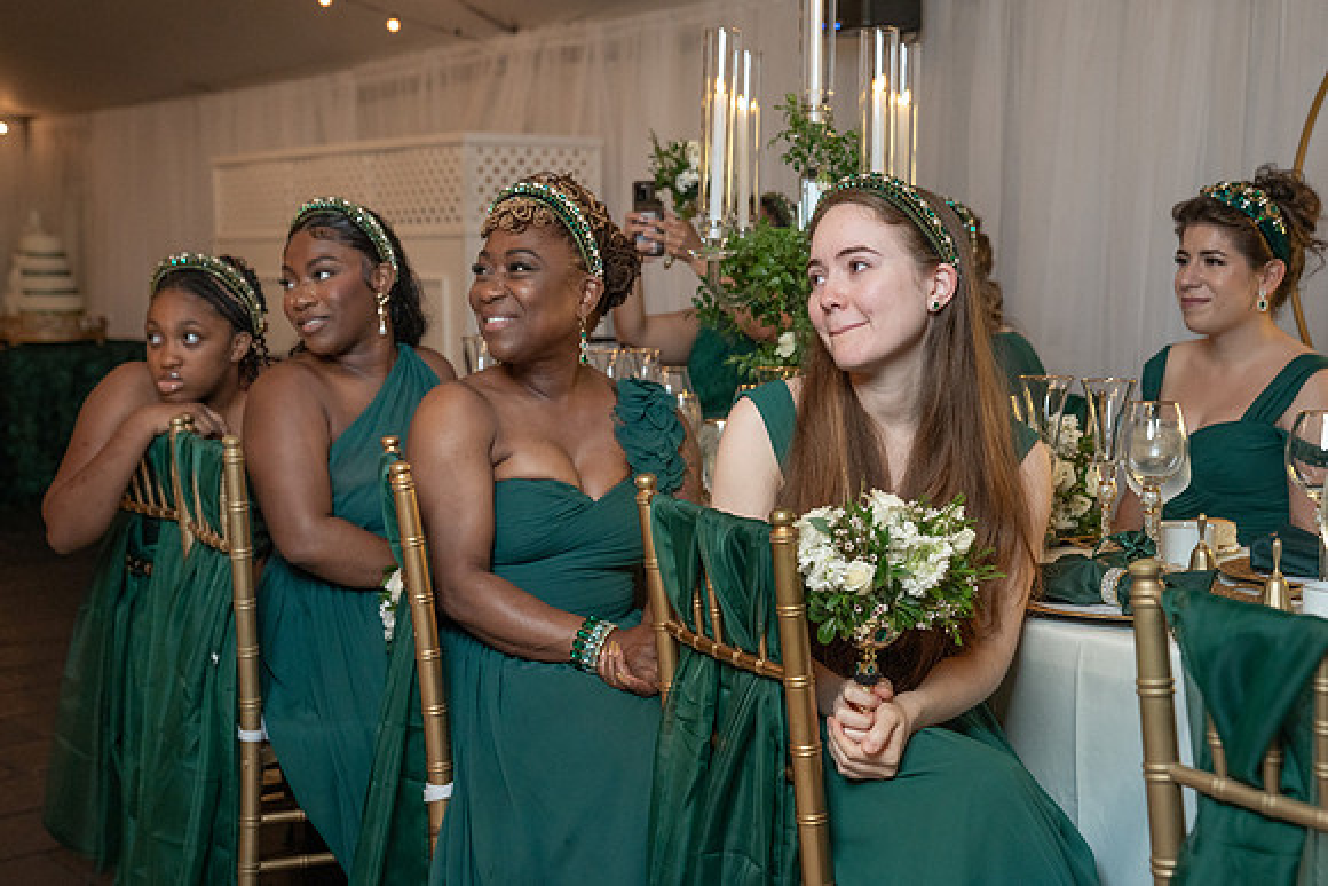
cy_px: 457
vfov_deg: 26.6
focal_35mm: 51
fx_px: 1875
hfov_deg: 39.0
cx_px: 664
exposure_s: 1/200
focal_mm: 48
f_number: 4
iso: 2000
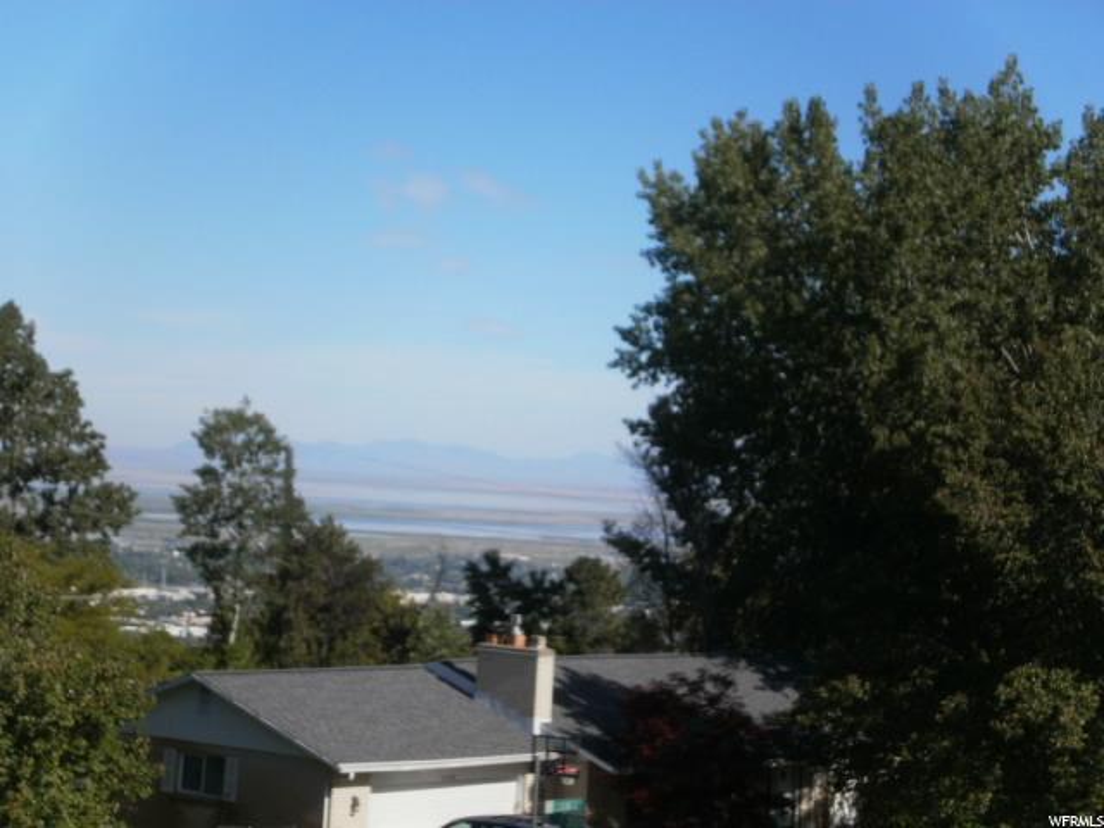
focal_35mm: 90
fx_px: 2870
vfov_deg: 16.4
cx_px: 552
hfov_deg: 21.8
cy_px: 414
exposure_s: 1/640
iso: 100
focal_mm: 15.91
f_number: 5.5
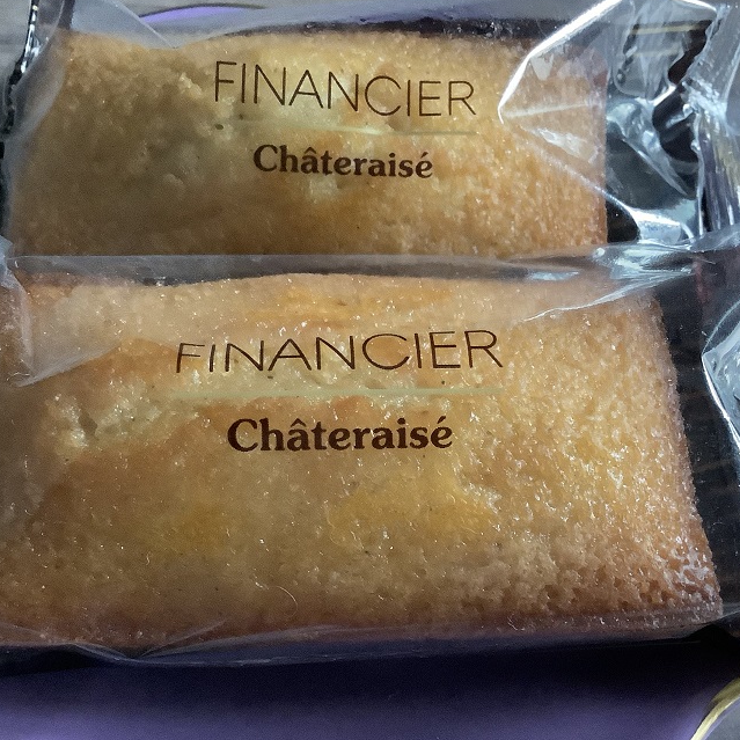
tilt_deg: -58.1
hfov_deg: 40.0
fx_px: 1016
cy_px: 408
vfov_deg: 40.0
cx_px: 360
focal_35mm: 42
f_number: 2.4
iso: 800
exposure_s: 1/30
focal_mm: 3.3
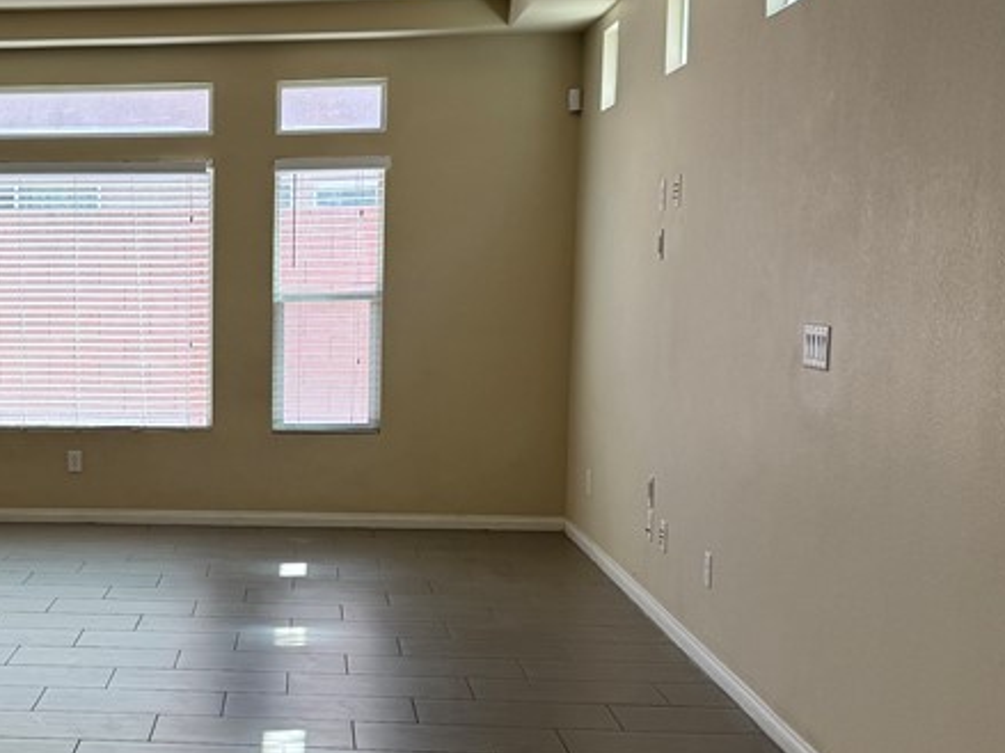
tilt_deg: -5.5
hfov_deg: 32.6
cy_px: 449
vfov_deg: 26.0
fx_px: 1625
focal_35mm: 56
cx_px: 101
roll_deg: +0.0
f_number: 1.78
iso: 100
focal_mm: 6.76
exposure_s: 1/235
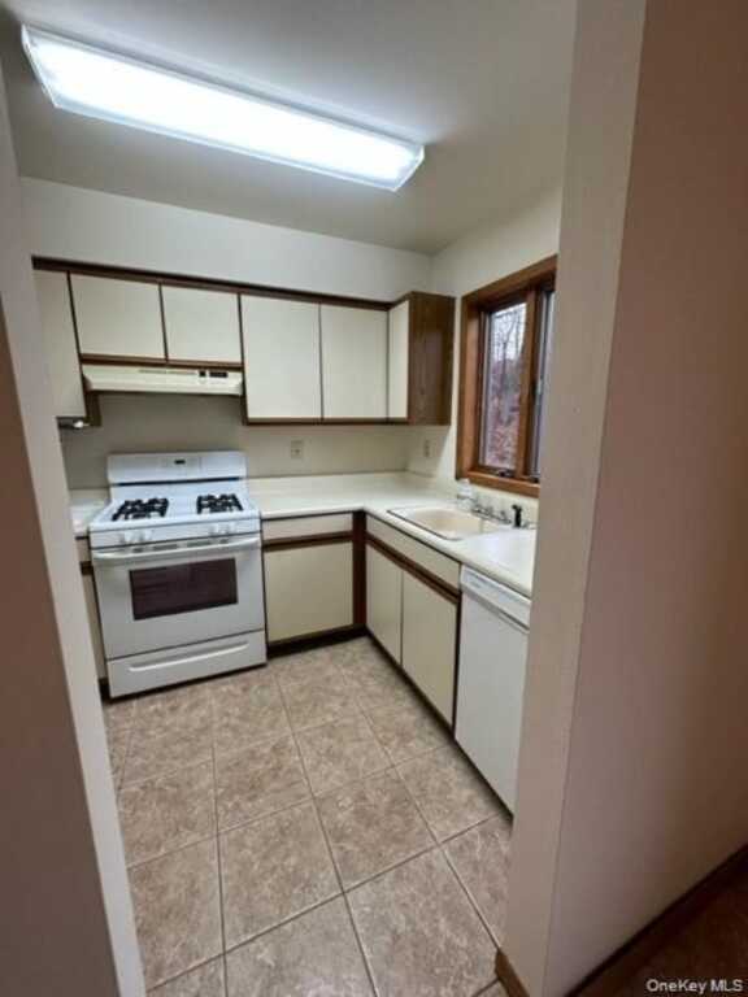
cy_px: 498
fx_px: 403
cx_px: 374
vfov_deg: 102.1
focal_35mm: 14
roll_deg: +0.7
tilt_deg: -10.3
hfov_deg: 85.7
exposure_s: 1/120
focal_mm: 2.22
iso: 125
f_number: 2.2
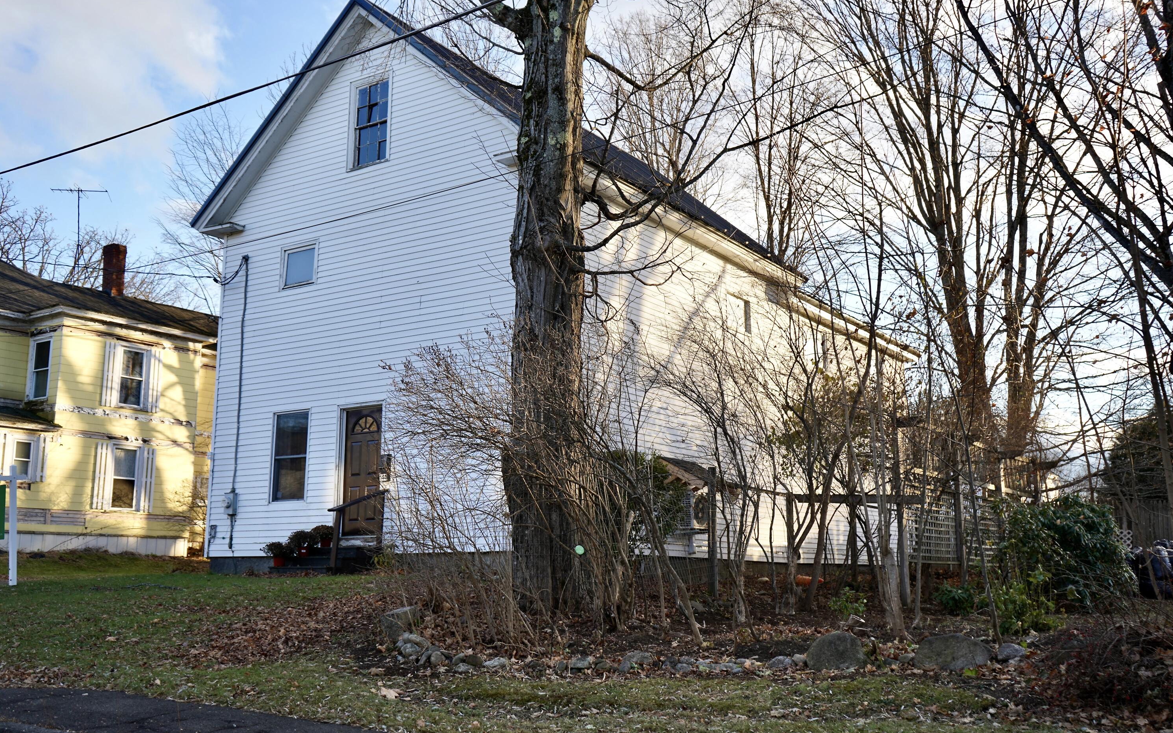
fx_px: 1119
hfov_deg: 55.3
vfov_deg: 36.3
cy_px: 361
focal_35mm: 35
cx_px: 592
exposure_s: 1/100
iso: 100
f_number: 5
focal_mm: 34
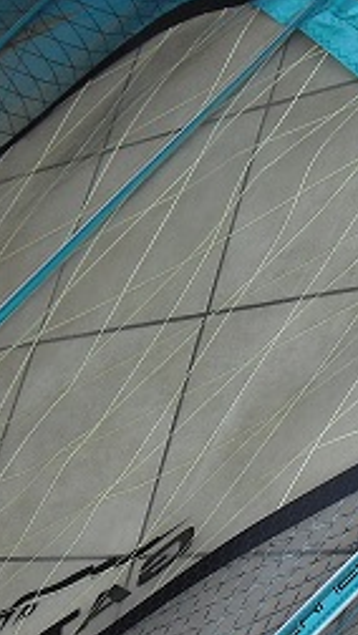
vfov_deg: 24.3
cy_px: 431
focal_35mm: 87
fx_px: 1466
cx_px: 280
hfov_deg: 13.9
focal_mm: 6.3
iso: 200
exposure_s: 1/125
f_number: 3.1
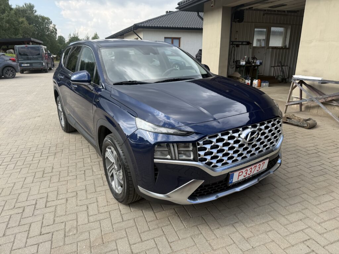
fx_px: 235
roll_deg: -1.1
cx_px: 170
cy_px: 127
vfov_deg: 56.8
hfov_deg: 71.6
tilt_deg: -17.3
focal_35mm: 24
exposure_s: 1/1585
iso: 80
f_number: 1.78
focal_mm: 6.76
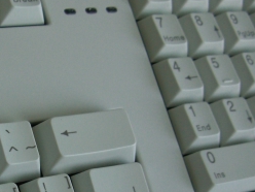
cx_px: 70
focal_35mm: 98
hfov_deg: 19.9
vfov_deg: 14.9
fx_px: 722
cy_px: 189
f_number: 2.8
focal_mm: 7.9
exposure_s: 1/80
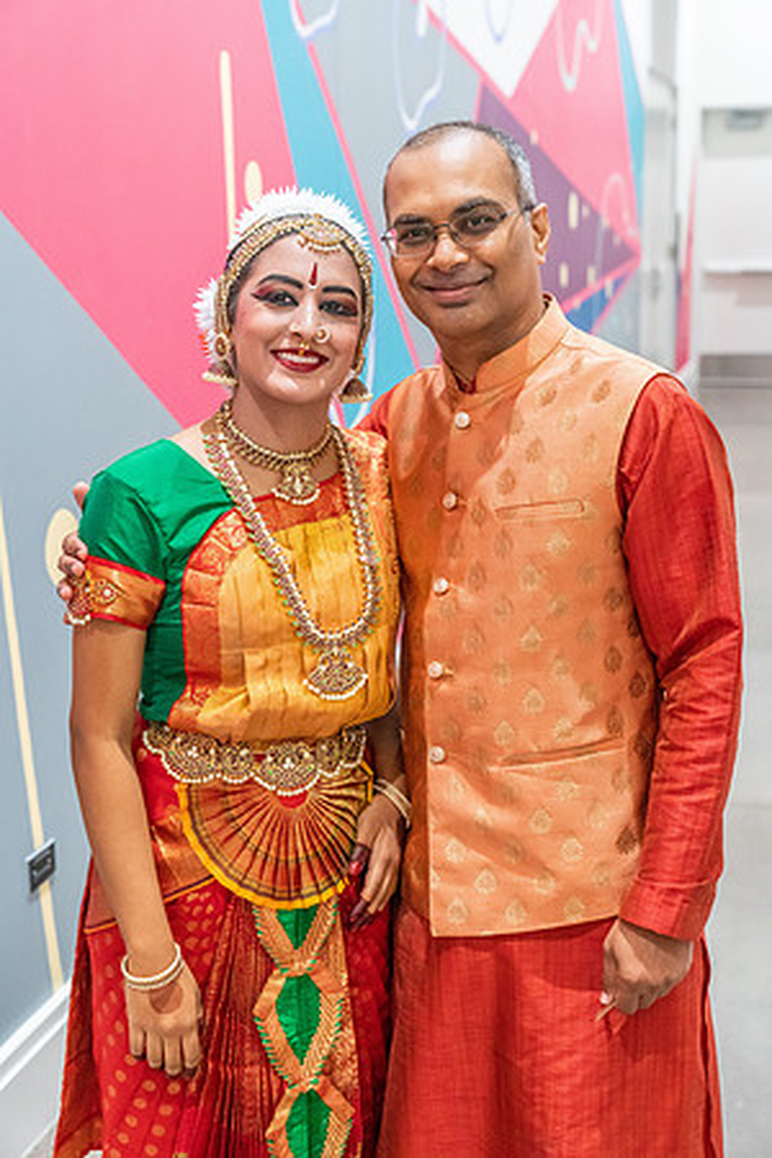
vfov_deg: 36.9
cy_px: 579
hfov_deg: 25.1
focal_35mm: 54
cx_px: 386
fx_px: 1737
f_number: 4.5
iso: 10000
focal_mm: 54
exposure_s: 1/200
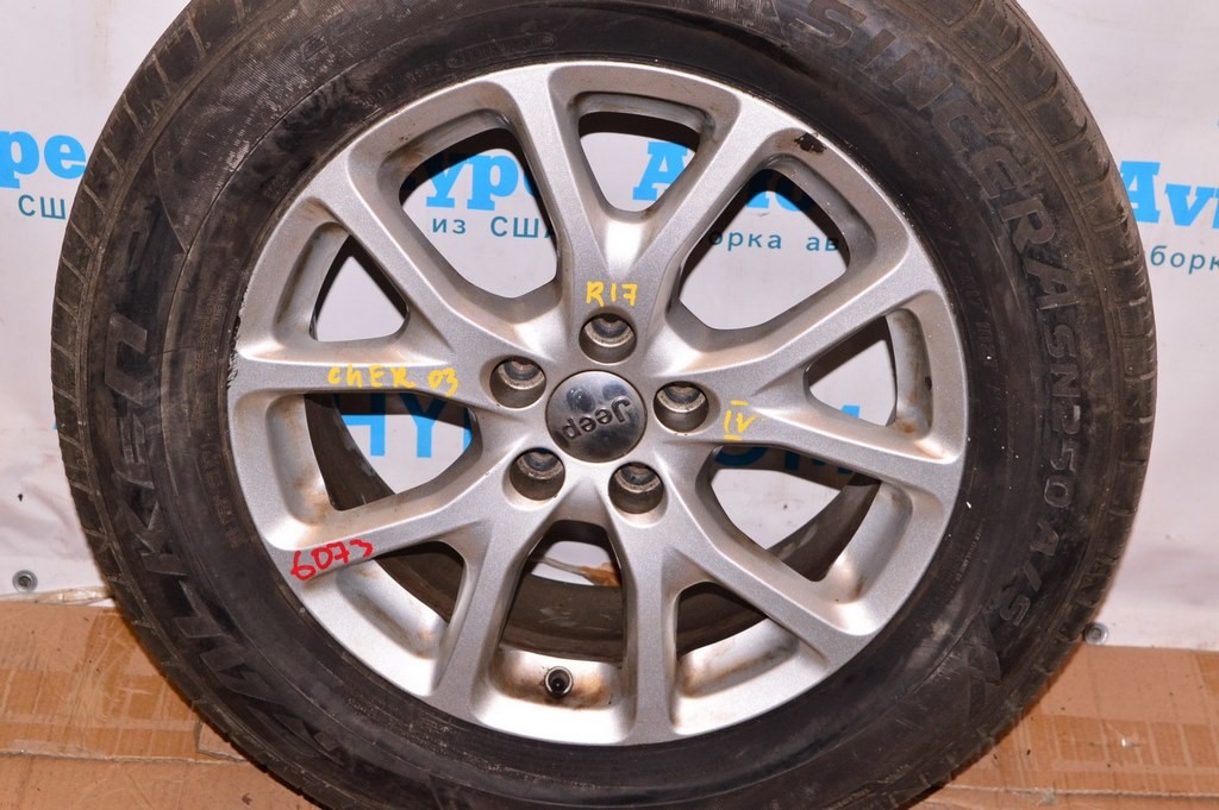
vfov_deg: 22.6
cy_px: 405
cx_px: 610
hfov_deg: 33.4
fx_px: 2030
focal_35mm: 60
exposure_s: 1/160
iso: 1600
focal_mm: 40
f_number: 8
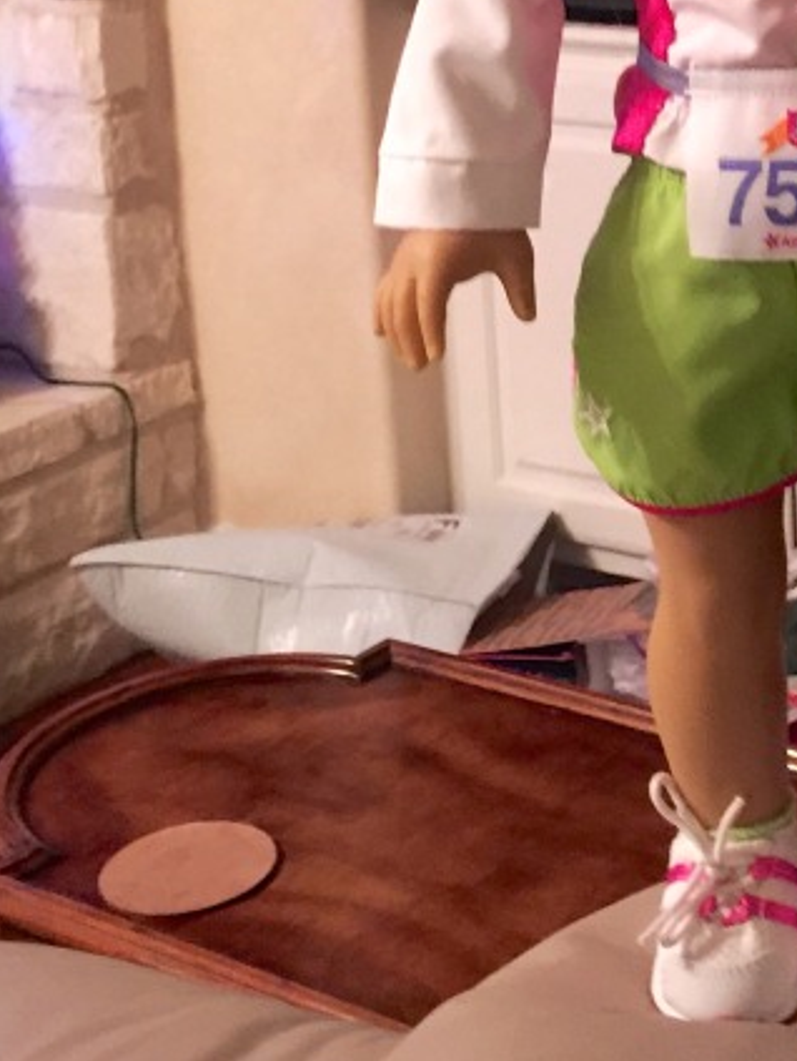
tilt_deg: -8.6
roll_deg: +2.4
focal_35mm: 73
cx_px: 794
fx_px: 2238
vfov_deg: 25.6
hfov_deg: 19.6
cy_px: 60
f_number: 2.2
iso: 125
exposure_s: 1/4
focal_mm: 4.15
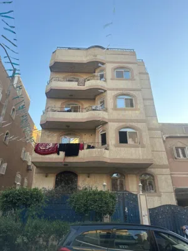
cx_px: 94
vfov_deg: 71.6
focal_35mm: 24
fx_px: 174
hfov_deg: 56.8
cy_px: 126
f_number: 1.78
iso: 80
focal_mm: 6.86
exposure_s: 1/630
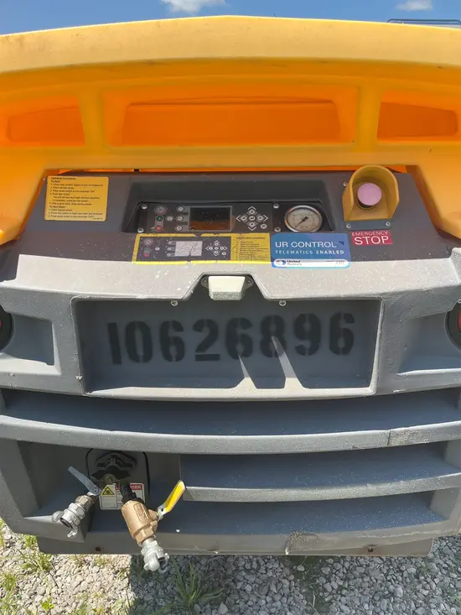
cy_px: 308
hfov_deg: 53.1
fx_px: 462
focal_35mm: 26
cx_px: 230
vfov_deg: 67.3
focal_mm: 5.1
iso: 50
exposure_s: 1/1325
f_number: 1.6
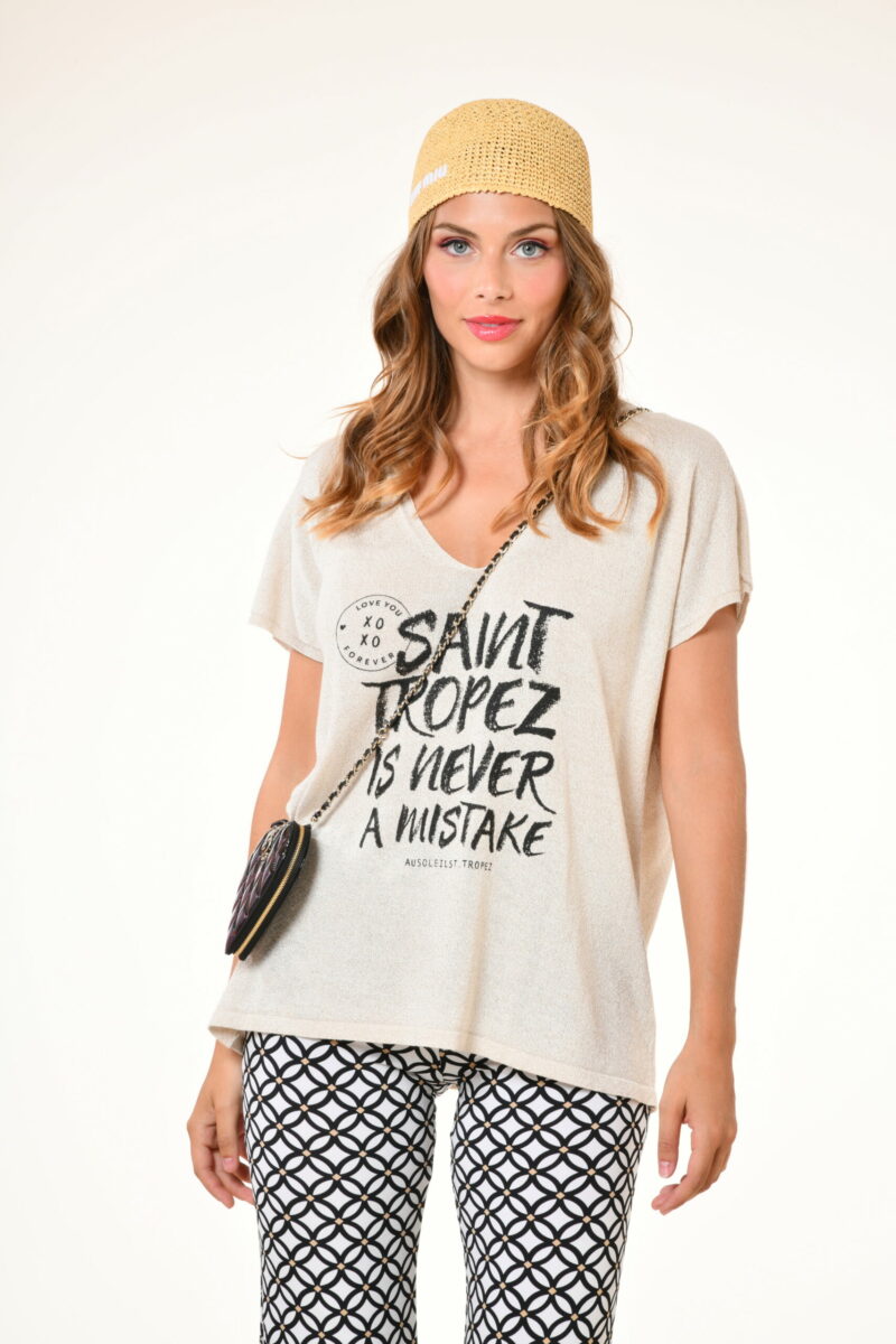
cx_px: 448
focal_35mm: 105
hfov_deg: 13.0
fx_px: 3920
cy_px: 672
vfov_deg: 19.5
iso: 100
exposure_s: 1/250
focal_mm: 105
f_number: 16
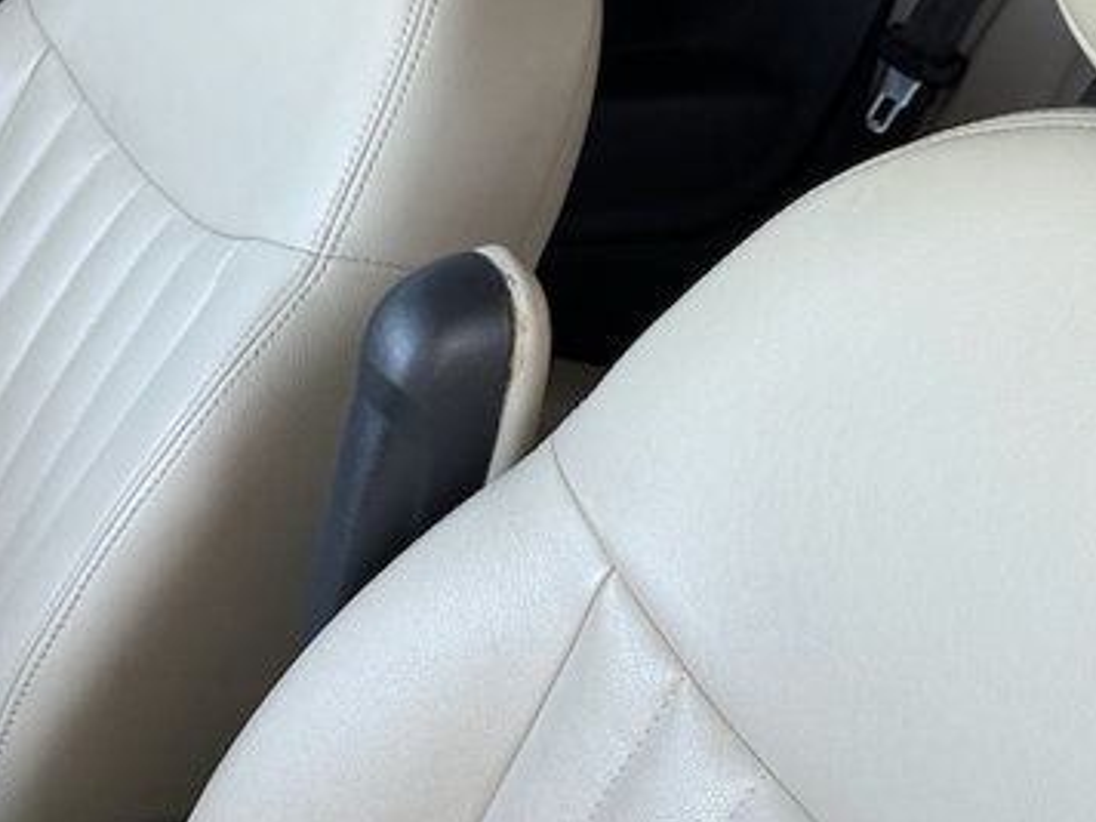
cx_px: 483
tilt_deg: -26.1
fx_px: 2185
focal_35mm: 69
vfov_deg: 21.3
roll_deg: -7.4
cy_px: 434
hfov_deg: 28.1
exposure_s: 1/121
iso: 80
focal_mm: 6.76
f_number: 1.78
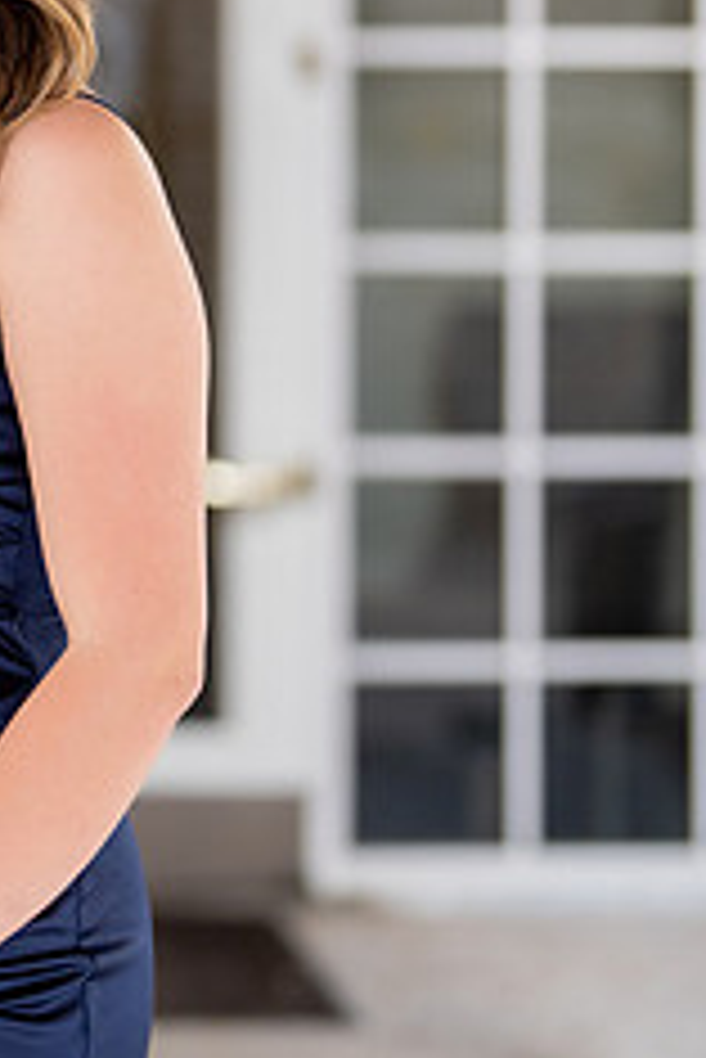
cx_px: -37
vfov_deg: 14.0
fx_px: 4288
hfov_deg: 9.3
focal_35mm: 146
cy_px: 332
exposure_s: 1/400
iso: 500
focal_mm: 50
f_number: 1.2
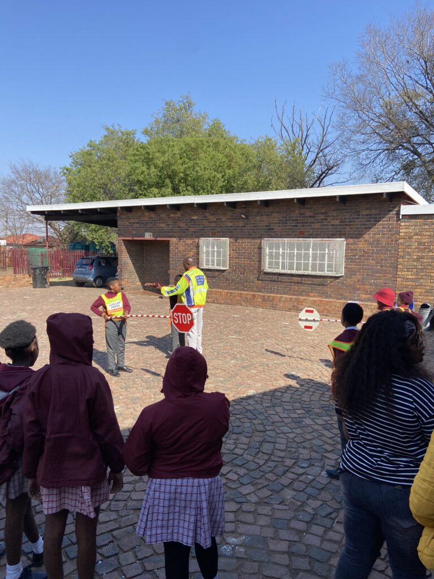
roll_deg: -0.4
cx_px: 217
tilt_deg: -7.0
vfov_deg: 67.3
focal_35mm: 26
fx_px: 435
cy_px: 290
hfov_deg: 53.1
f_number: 1.8
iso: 32
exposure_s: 1/1565
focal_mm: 4.25
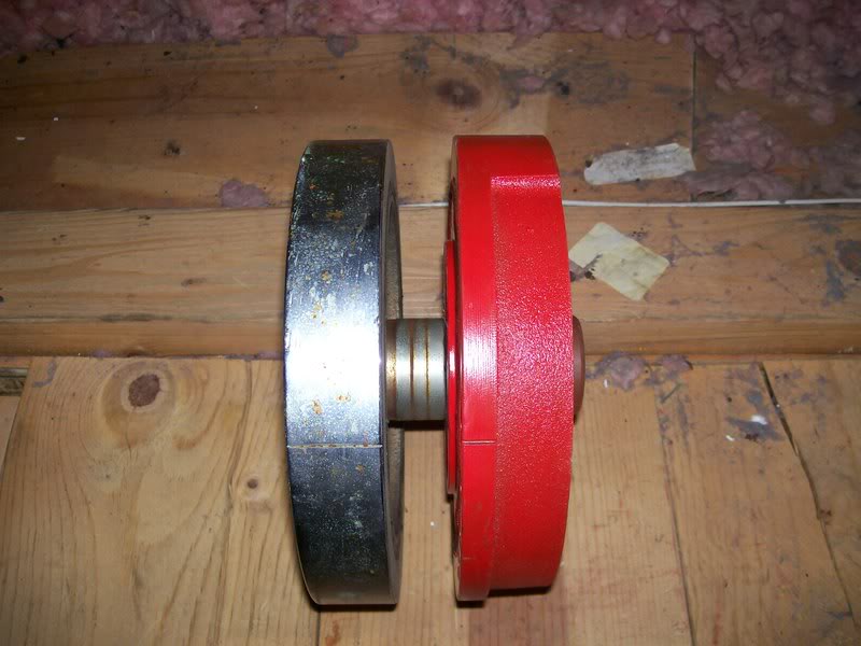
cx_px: 430
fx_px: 895
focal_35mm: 36
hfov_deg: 51.4
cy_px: 323
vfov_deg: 39.7
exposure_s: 1/64
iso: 80
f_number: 2.7
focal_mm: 6
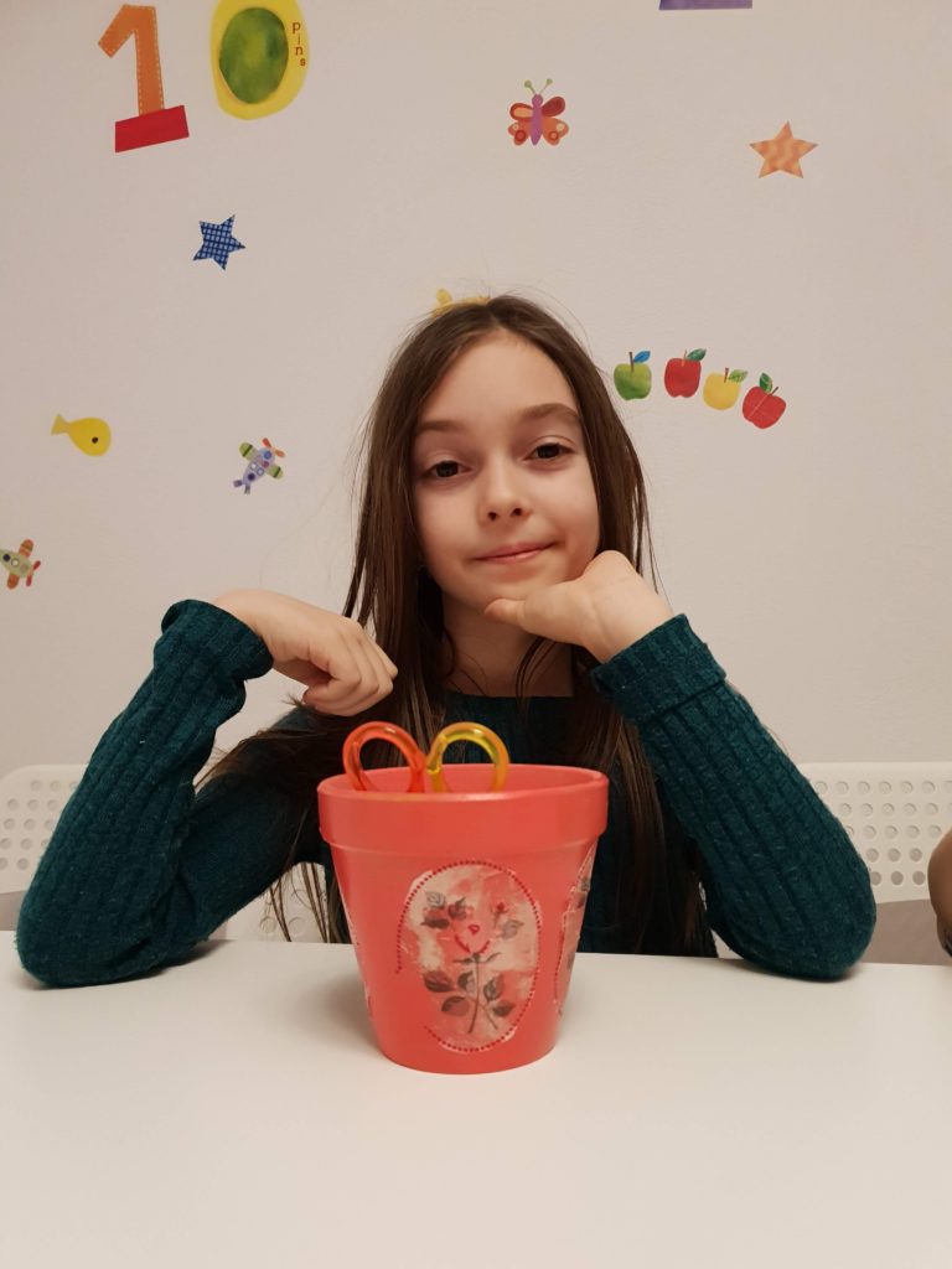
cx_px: 476
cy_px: 634
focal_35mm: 26
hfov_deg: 53.1
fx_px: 953
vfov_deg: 67.3
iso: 400
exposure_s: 1/50
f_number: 1.5
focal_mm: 4.3
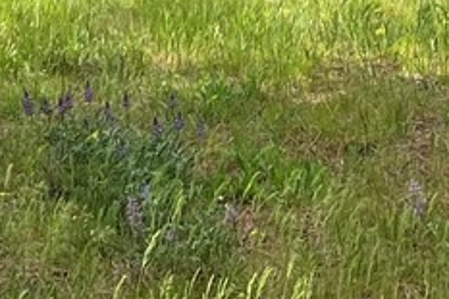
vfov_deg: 6.9
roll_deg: +0.2
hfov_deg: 11.1
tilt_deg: +7.3
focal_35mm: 186
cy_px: -426
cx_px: 164
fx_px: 2318
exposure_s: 1/1553
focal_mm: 5.7
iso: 50
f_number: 1.5
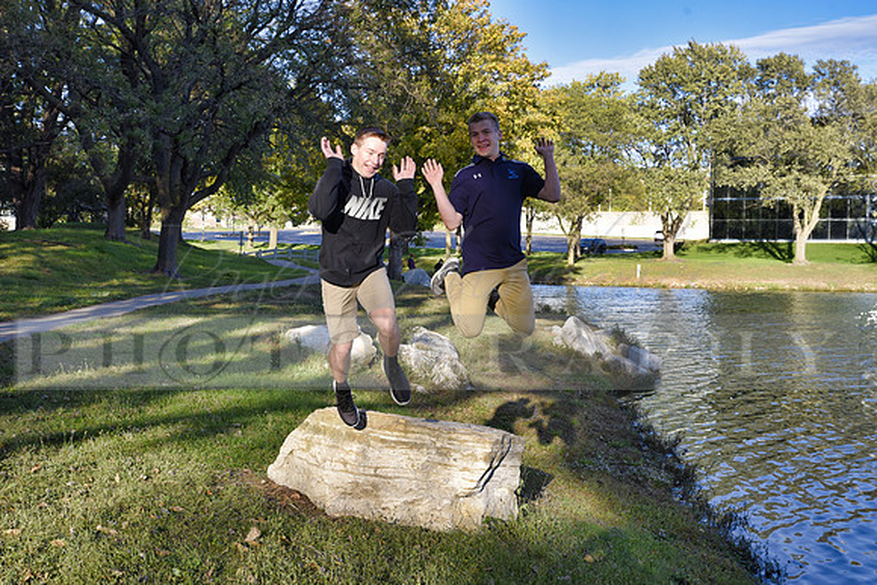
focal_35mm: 45
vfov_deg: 29.9
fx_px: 1096
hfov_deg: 43.6
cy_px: 292
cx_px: 438
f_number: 7.1
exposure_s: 1/200
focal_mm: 45
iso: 200
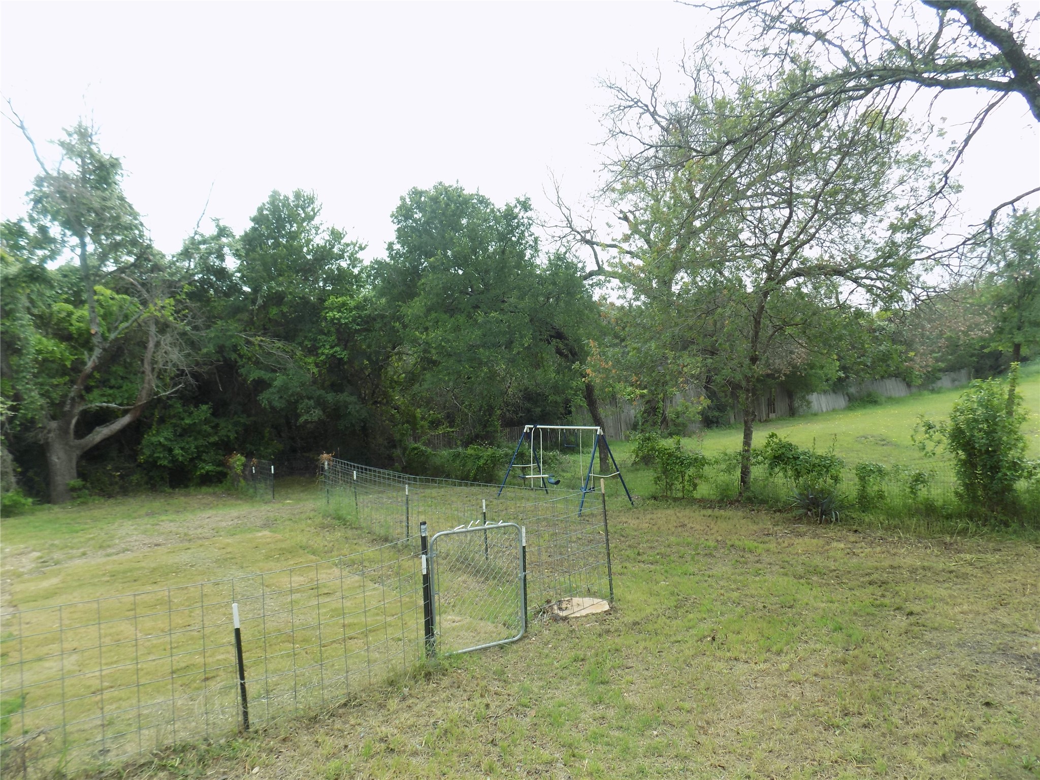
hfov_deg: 73.9
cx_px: 520
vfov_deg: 58.9
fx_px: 691
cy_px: 390
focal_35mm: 23
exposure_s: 1/320
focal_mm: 4
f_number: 3.1
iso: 80
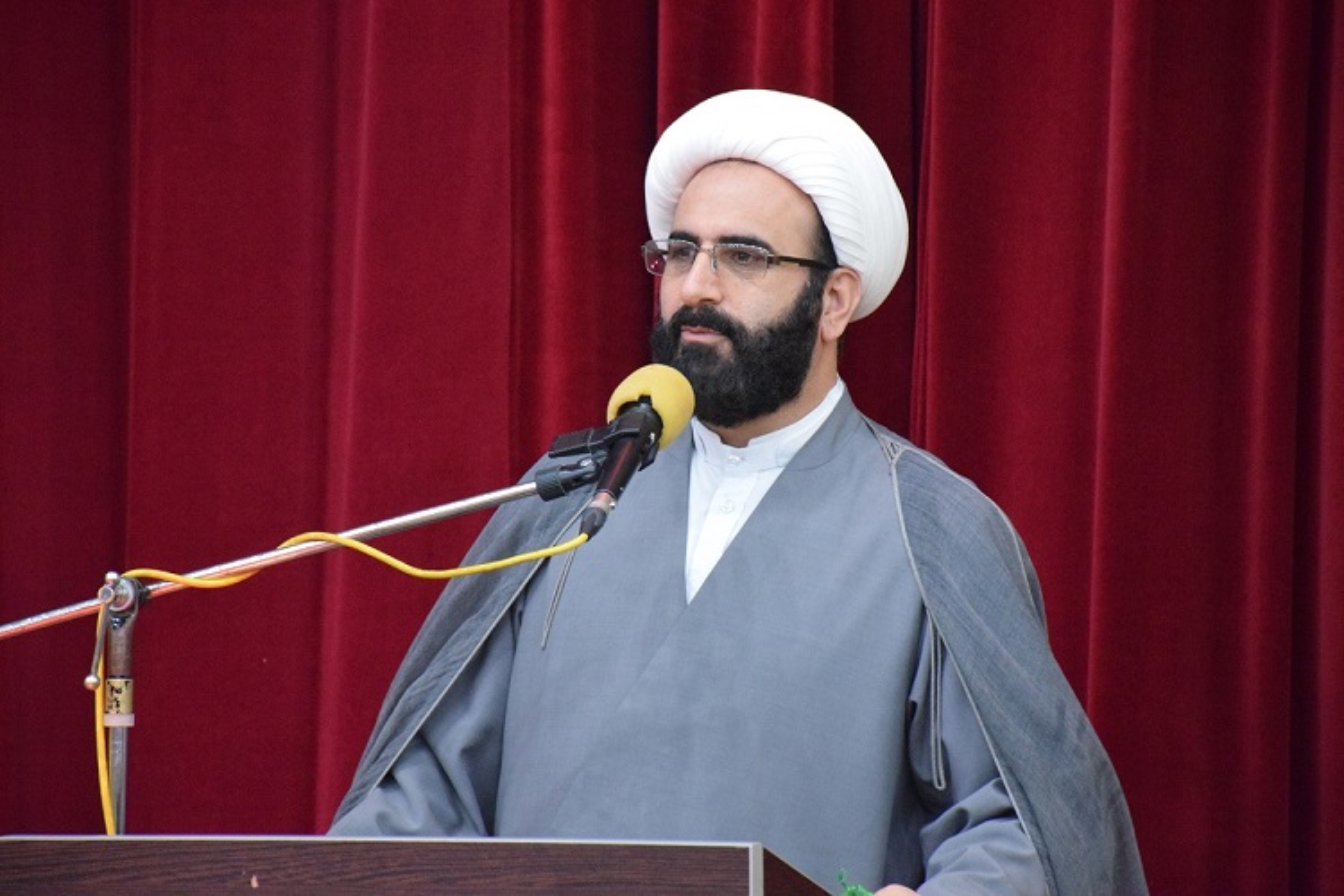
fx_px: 7839
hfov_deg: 9.8
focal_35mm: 210
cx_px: 672
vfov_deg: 6.5
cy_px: 448
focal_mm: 140
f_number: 5.6
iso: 6400
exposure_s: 1/40
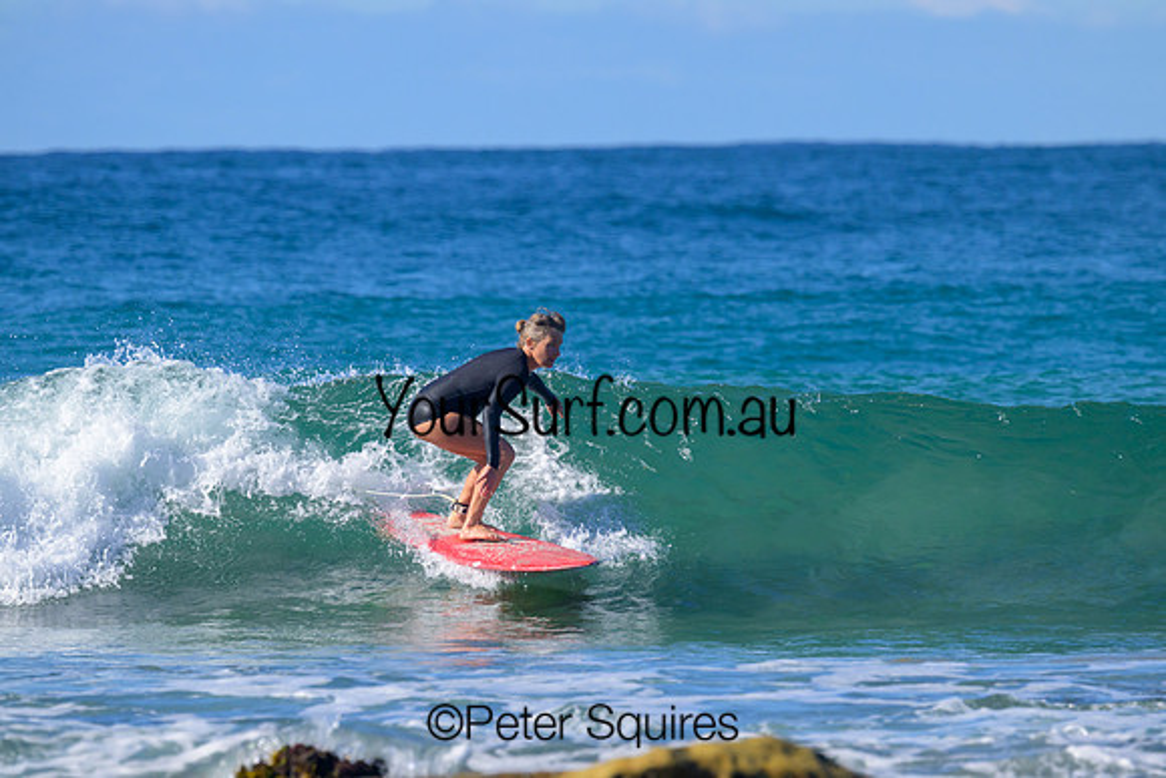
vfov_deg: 2.5
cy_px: 389
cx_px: 583
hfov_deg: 3.8
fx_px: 17493
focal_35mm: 540
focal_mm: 540
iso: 720
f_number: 11
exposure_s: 1/2000
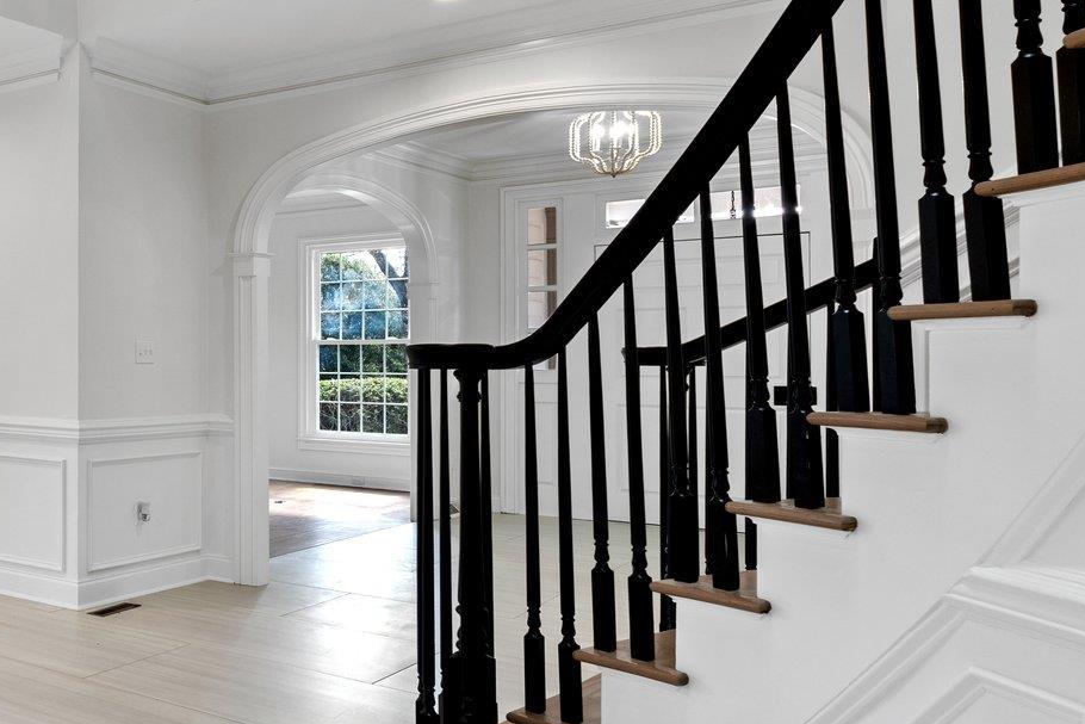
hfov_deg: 41.6
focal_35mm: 36
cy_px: 366
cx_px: -124
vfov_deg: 36.9
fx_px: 1085
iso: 250
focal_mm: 16
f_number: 9
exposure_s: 1/5
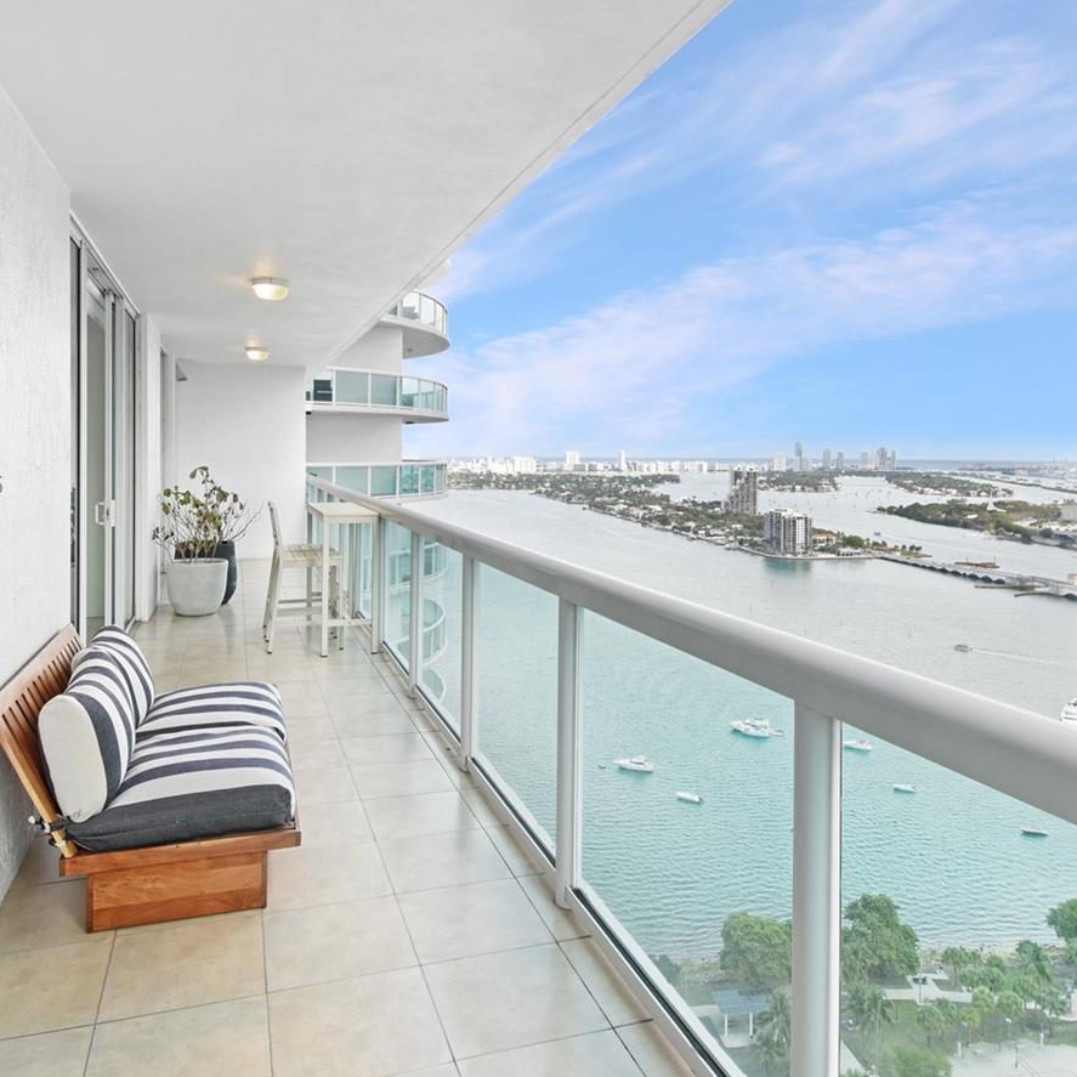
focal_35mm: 23
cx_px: 584
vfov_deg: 67.1
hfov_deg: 67.1
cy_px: 486
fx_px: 810
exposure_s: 1/60
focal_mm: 10
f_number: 8
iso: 400
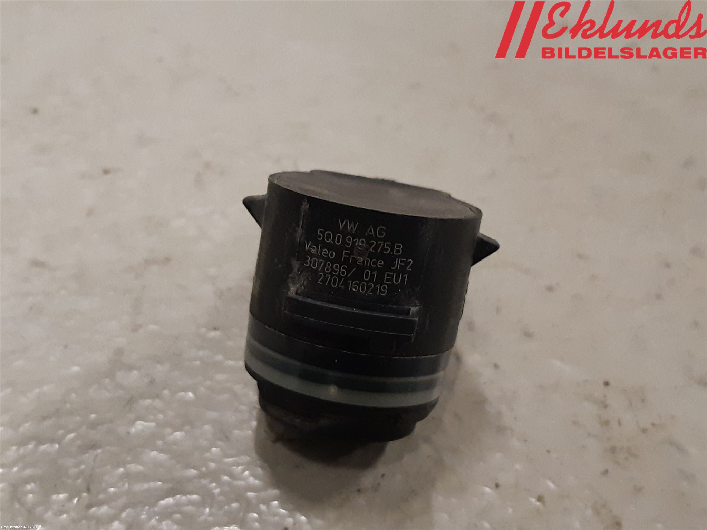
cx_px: 354
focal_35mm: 26
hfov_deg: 67.3
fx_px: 531
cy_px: 265
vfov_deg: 53.1
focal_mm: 3.93
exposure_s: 1/50
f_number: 1.7
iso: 250
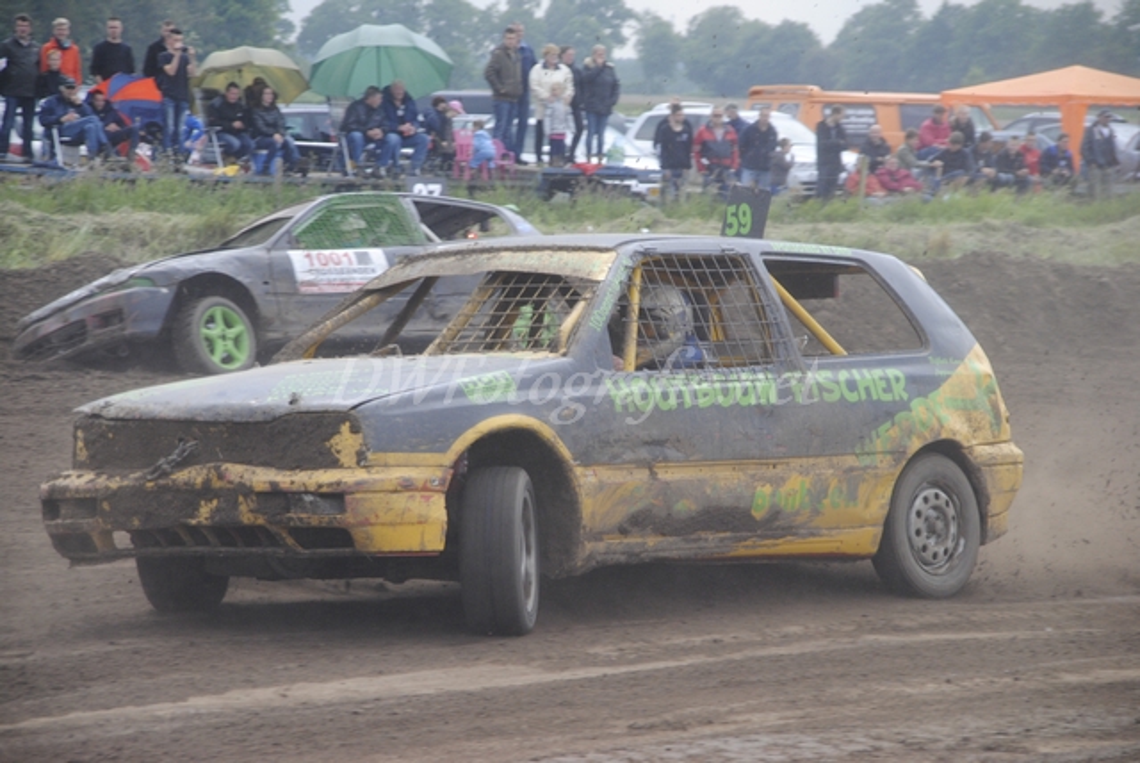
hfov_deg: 11.0
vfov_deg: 7.3
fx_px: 5943
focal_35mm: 188
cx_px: 570
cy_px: 382
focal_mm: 125
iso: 450
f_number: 5.6
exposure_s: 1/500
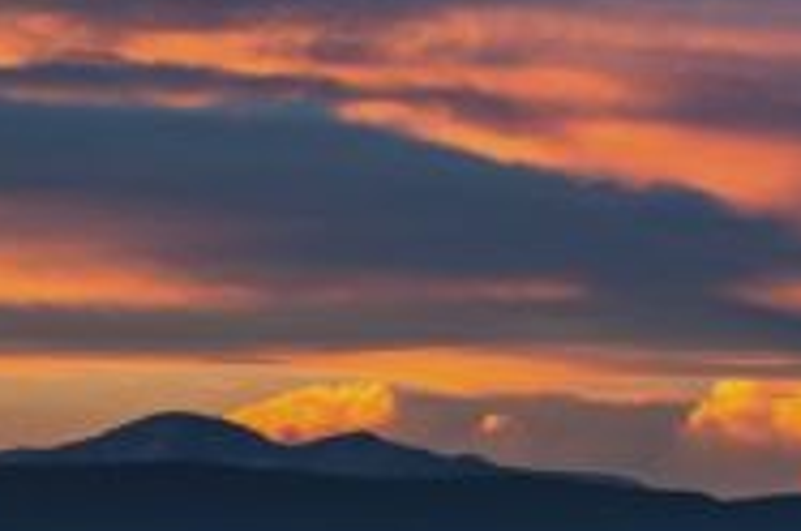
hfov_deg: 7.5
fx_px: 5708
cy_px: 1392
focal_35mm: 257
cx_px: 1885
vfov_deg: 5.1
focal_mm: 32
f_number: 10
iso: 100
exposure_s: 1/5
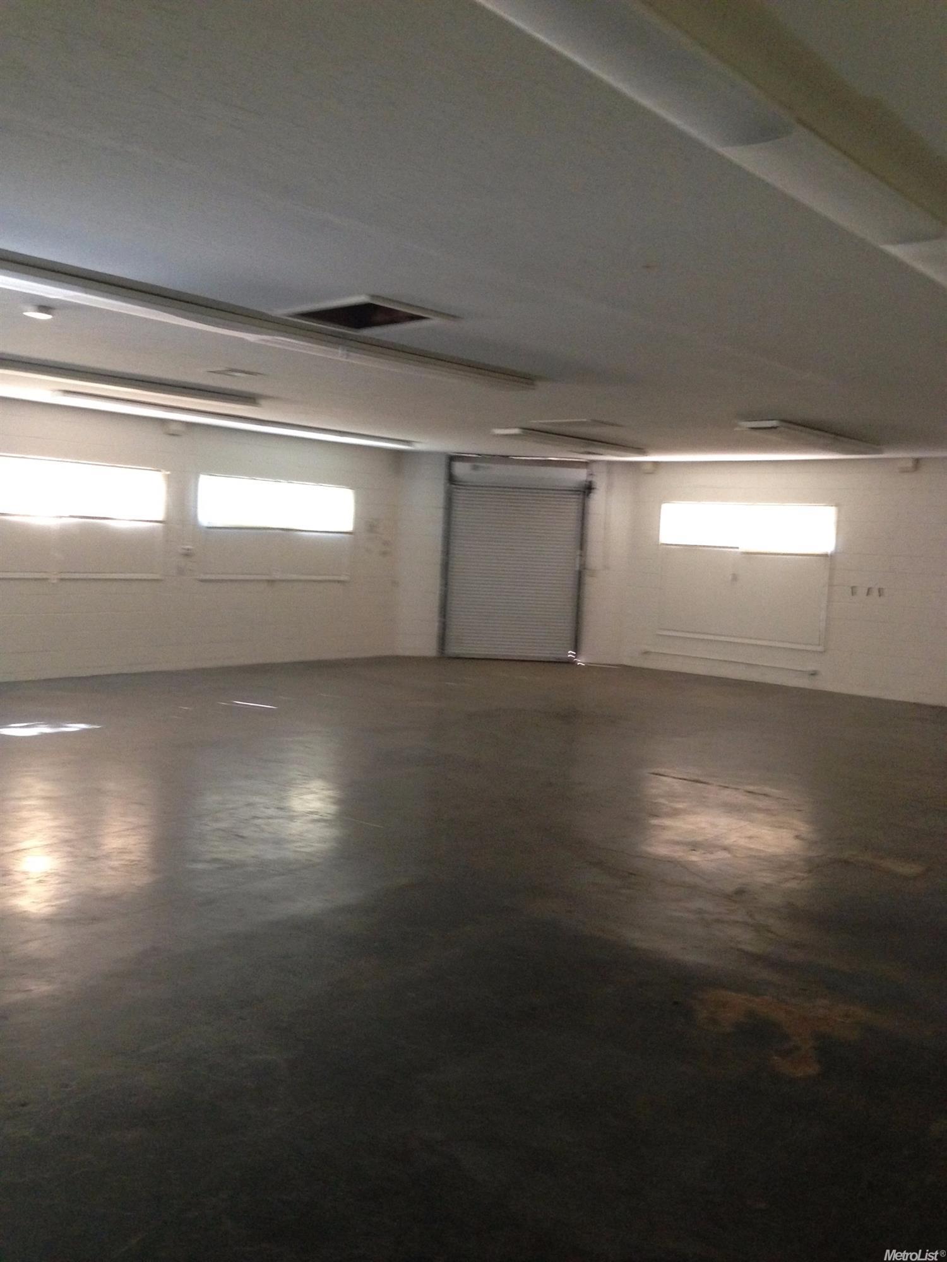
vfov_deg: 55.4
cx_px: 474
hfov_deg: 42.9
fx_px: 1204
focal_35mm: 33
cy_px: 631
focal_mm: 4.12
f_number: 2.4
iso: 400
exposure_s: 1/20
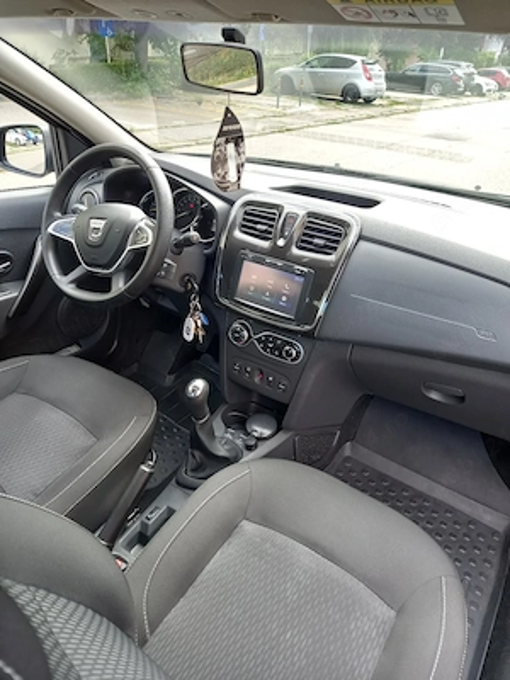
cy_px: 340
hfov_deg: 54.9
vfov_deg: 69.4
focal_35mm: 25
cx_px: 255
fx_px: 491
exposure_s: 1/60.2
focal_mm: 4.6
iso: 100
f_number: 2
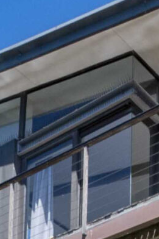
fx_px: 650
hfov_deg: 13.6
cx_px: 186
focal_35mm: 98
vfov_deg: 16.8
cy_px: 447
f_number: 11
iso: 160
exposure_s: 1/200
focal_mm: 10
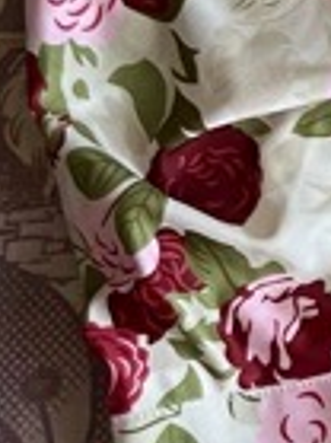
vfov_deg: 10.5
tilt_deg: -78.4
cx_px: 1085
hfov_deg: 6.9
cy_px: 0
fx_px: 2388
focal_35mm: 187
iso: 125
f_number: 1.6
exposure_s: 1/80
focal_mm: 5.1
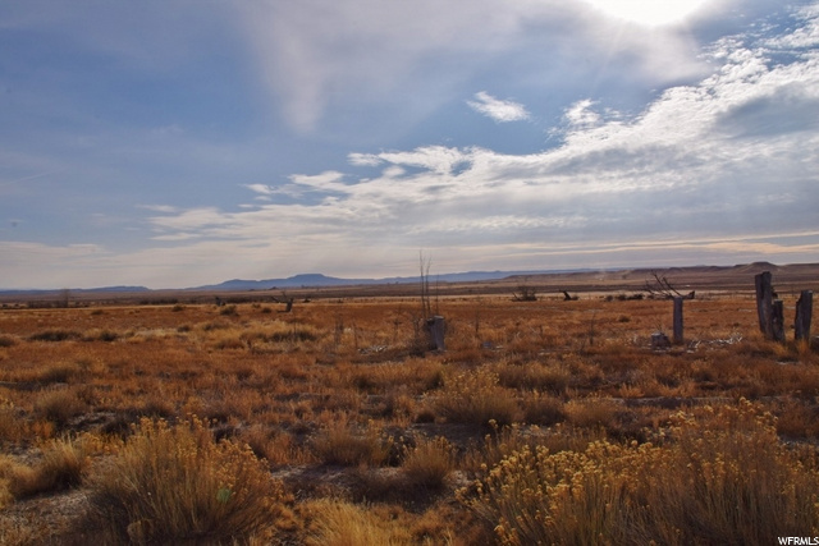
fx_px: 614
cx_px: 410
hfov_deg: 67.4
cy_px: 273
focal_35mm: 27
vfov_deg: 48.0
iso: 100
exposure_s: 1/200
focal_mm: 18
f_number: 20
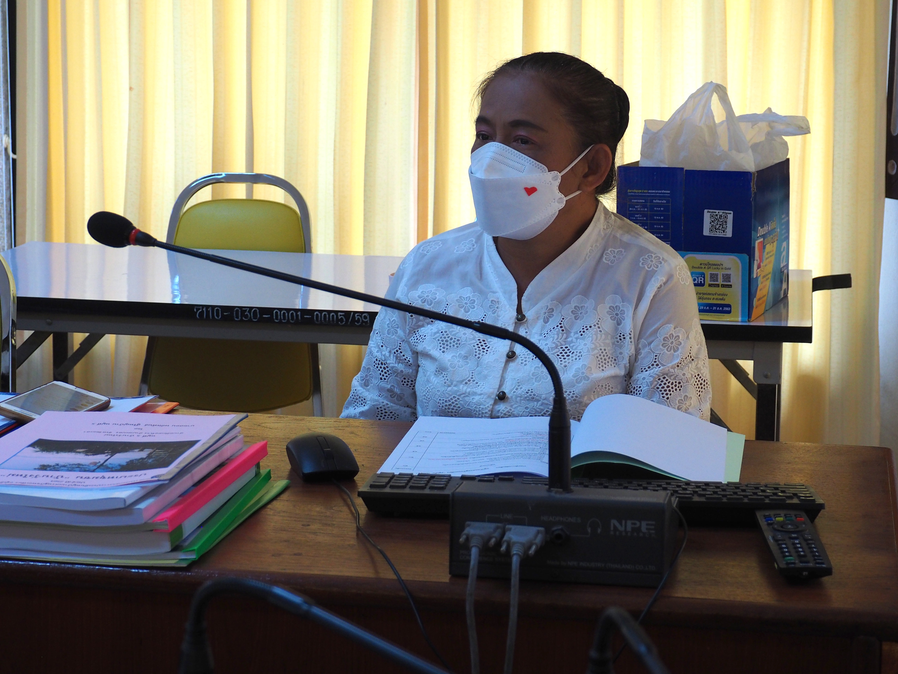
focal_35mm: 62
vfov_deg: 23.7
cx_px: 449
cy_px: 337
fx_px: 1608
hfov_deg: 31.2
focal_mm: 31
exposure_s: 1/60
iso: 640
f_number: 5.5
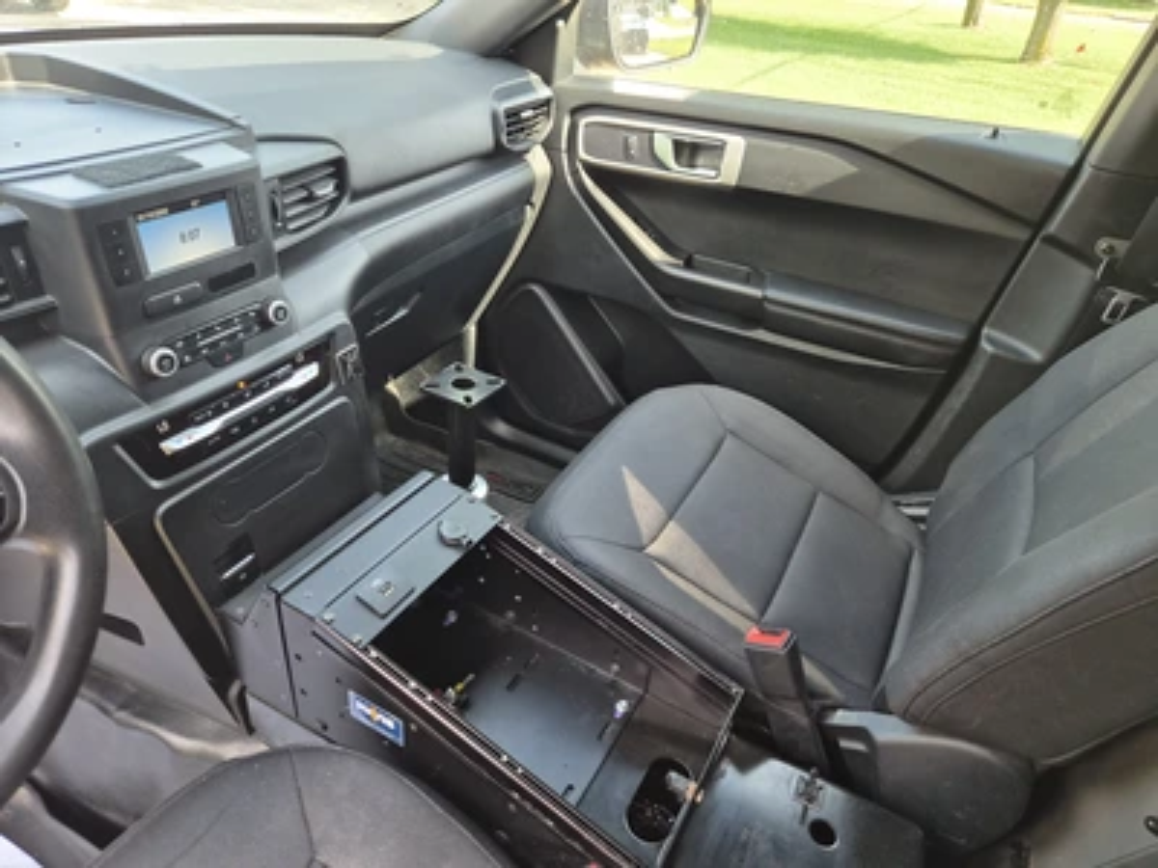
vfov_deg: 58.9
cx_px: 579
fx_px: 769
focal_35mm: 23
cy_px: 434
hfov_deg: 73.9
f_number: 1.8
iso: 160
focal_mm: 5.4
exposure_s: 1/180
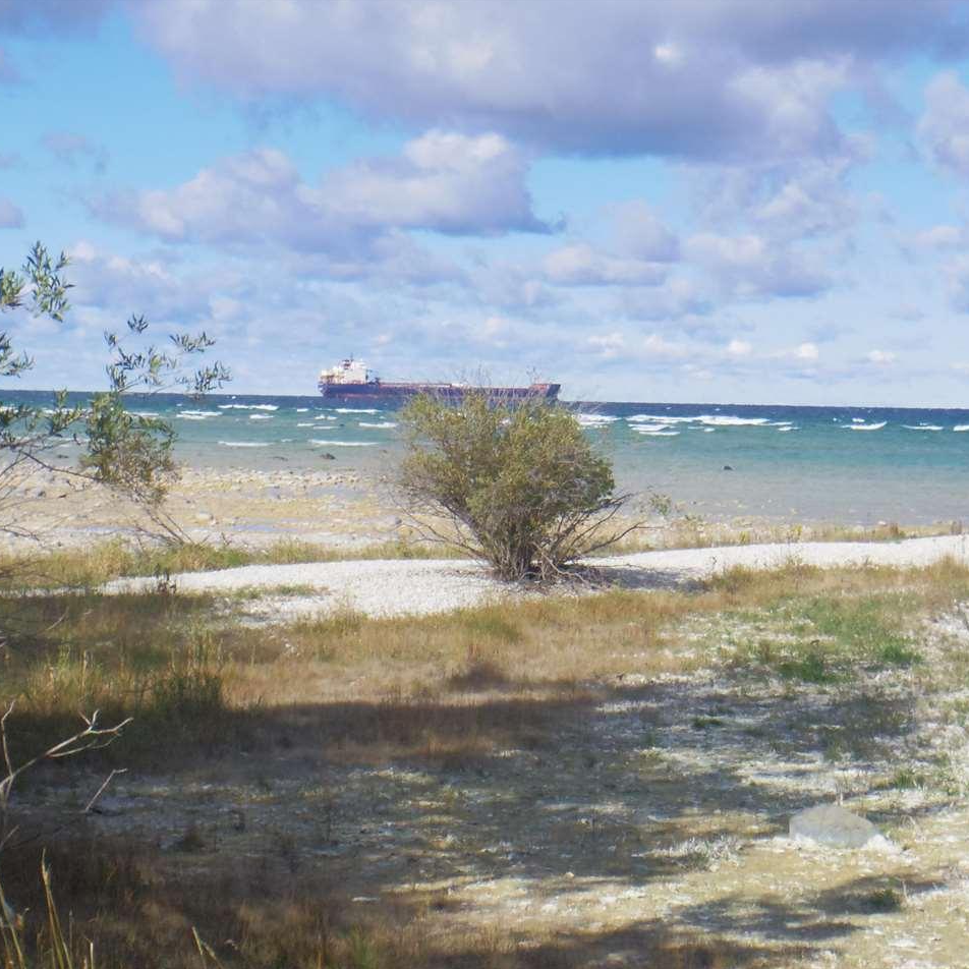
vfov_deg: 21.1
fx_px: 2597
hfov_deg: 21.1
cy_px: 482
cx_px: 444
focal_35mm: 82
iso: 800
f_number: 5
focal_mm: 15
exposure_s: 1/1000
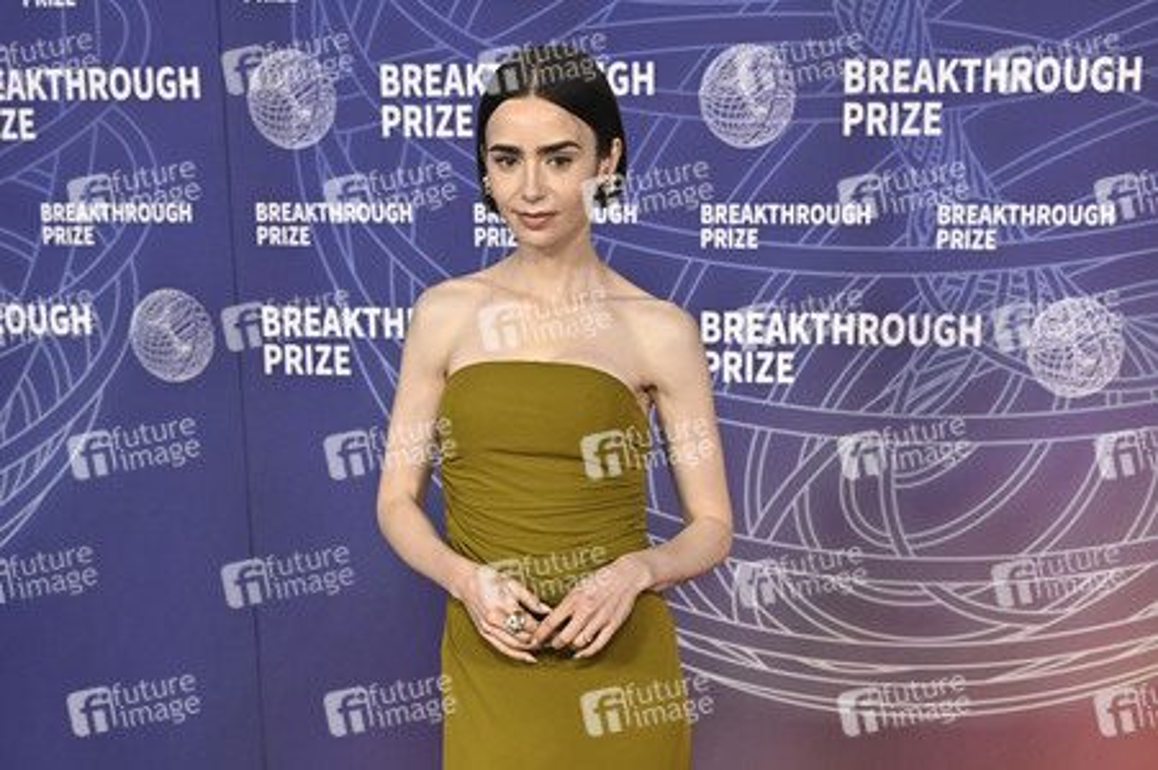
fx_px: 1414
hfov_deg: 44.5
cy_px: 385
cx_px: 579
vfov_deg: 30.5
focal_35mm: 44
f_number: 4
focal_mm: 44
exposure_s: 1/320
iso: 2000
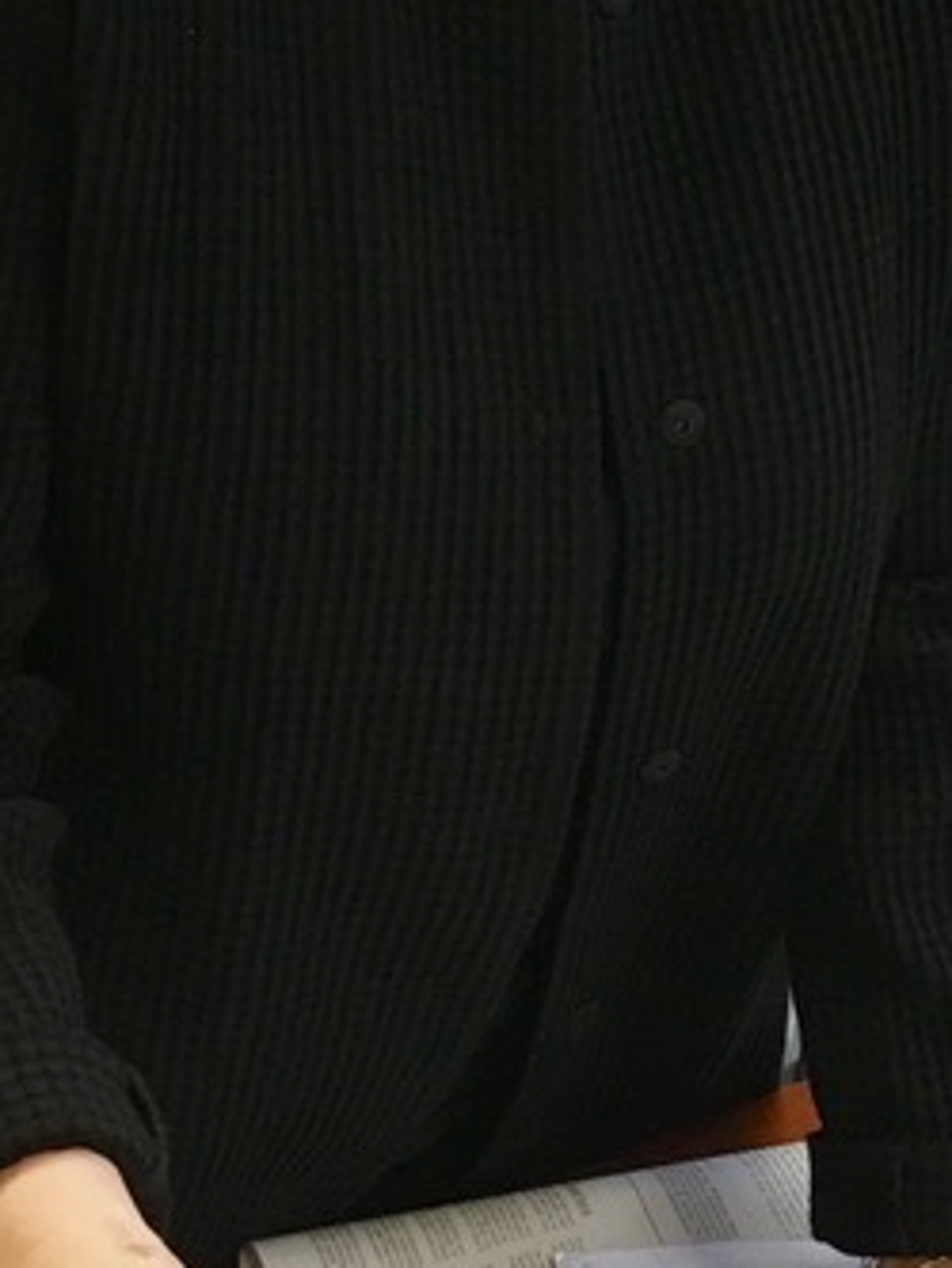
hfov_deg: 15.9
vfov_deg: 20.8
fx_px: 3408
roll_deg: +1.6
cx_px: 666
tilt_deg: -13.3
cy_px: 253
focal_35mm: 93
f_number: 2.2
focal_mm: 4.15
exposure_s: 1/30
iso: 80
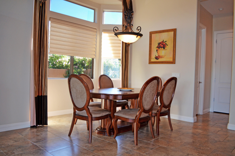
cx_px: 118
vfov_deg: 43.4
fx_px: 195
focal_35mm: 30
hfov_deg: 62.0
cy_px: 78
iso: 360
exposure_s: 1/125
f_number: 3.8
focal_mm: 20
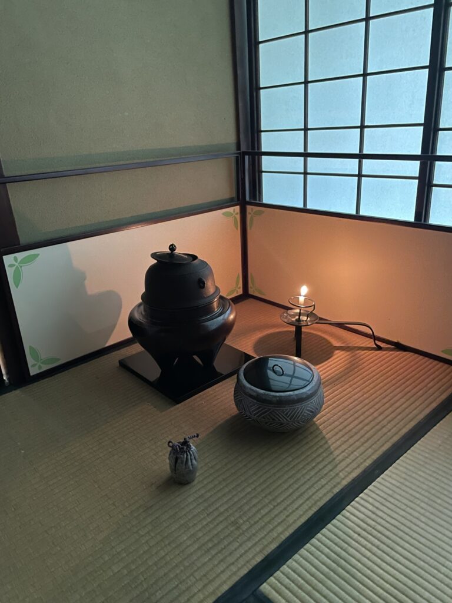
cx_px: 226
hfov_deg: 53.1
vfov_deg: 67.3
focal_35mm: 26
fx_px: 453
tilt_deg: -22.2
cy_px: 302
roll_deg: +3.6
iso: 1000
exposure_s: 1/20
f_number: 1.6
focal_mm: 4.2
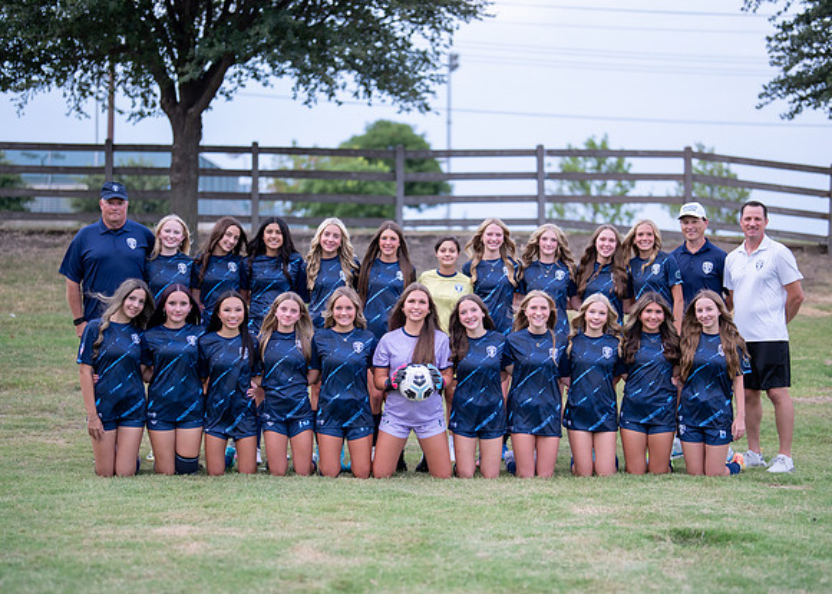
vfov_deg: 24.2
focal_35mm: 59
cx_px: 431
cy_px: 318
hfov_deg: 33.4
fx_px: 1387
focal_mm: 50
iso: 320
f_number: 1.2
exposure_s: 1/640
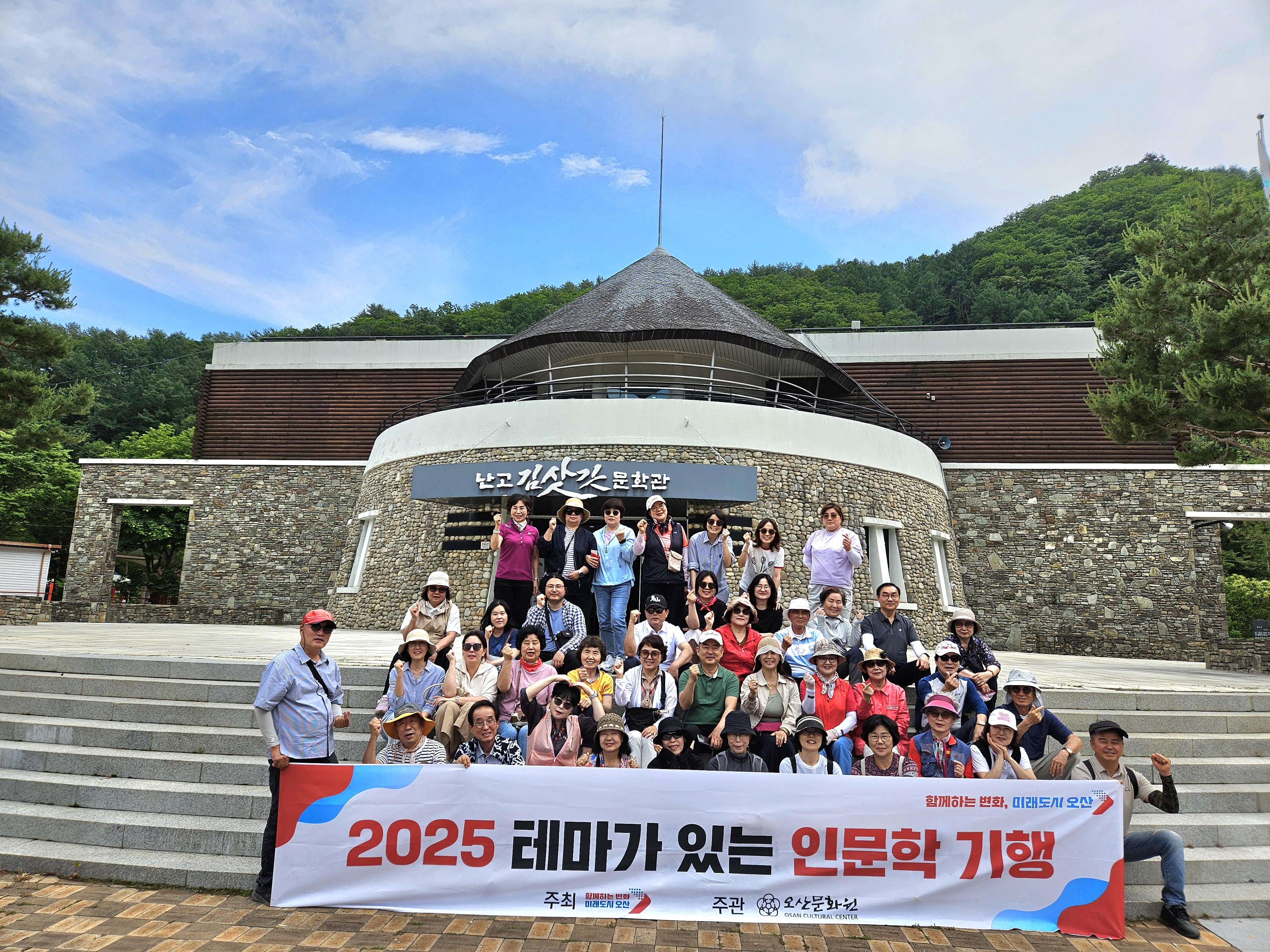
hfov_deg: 73.9
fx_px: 844
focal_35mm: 23
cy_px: 476
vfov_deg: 58.9
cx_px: 635
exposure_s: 1/2000
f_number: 1.8
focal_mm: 5.4
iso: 25
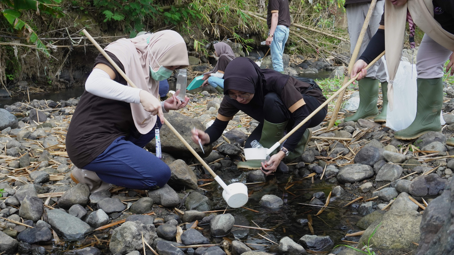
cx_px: 226
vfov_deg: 30.0
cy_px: 132
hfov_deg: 51.0
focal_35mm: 40
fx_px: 476
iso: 500
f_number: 7.1
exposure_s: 1/40
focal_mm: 25
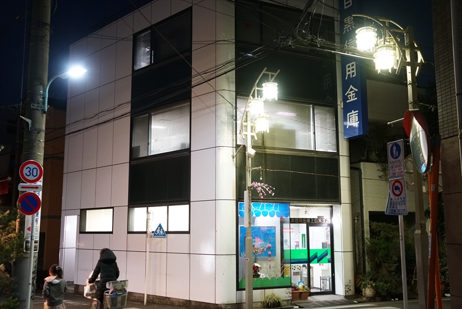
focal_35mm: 37
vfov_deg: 36.0
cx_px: 231
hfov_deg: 51.9
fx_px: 475
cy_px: 154
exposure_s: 1/60
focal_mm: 25
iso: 4000
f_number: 4
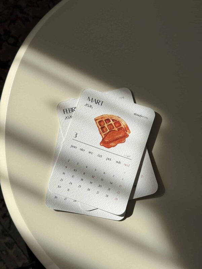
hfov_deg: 30.3
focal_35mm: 48
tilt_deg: -79.9
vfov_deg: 39.7
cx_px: 101
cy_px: 134
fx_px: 373
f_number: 1.78
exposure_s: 1/1754
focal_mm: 6.76
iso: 64
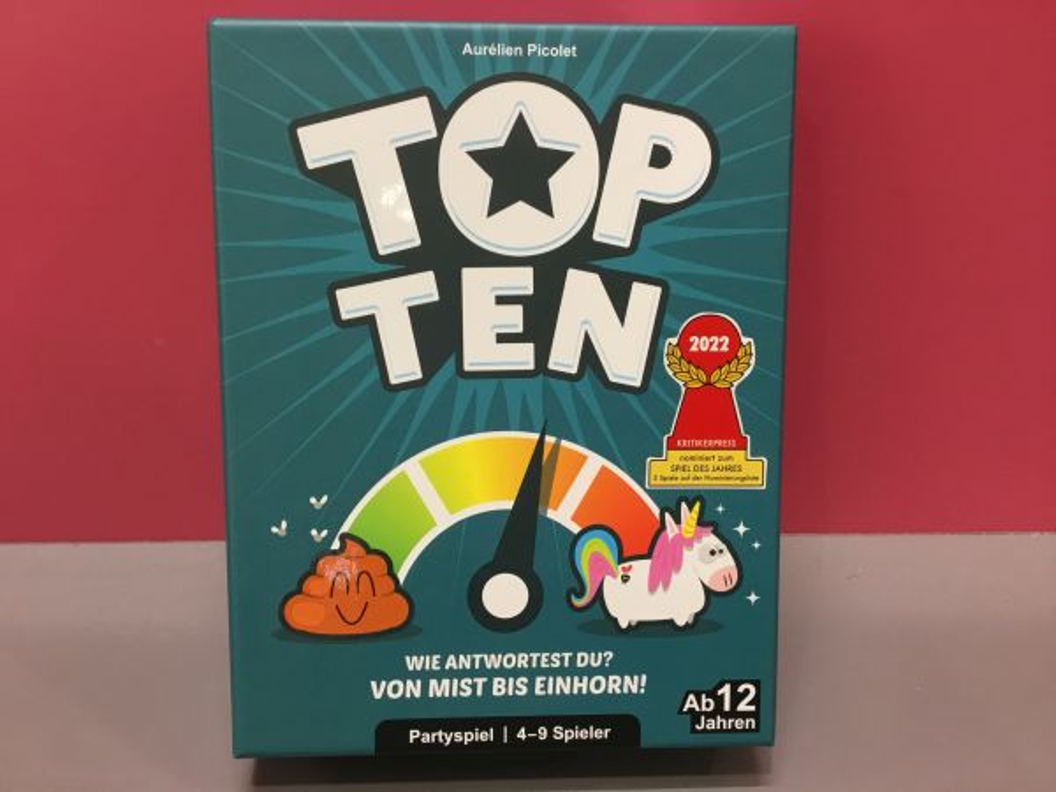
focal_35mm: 31
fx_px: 946
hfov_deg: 58.4
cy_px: 396
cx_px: 528
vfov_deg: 45.4
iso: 100
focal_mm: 3.3
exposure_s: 1/33
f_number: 2.4
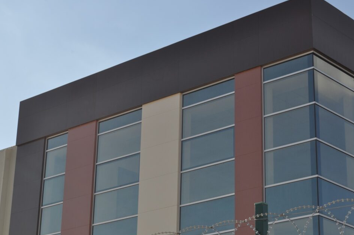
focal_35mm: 90
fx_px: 880
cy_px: 113
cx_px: 189
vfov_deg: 15.2
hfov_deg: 22.7
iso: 200
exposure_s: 1/200
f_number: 9
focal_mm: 55
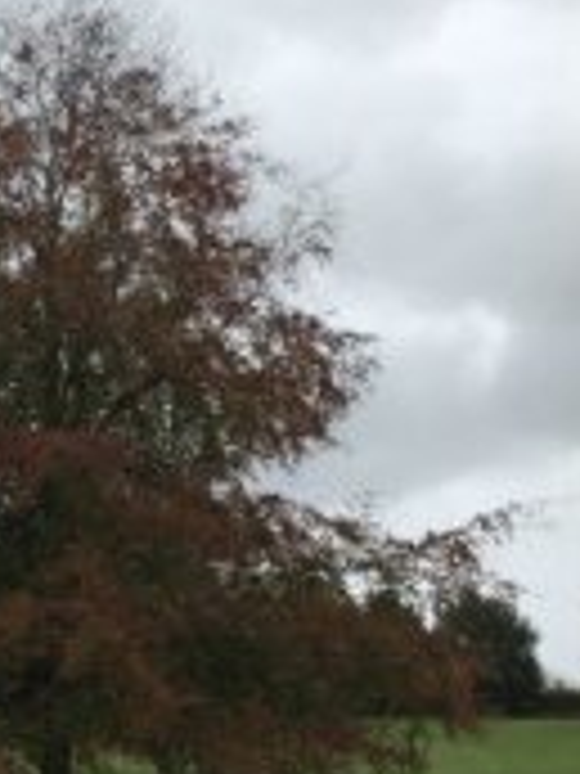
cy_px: 405
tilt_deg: +13.3
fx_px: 1452
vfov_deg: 29.8
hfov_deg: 22.0
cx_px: 36
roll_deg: -0.7
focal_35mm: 65
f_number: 1.8
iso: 20
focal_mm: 3.99
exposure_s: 1/912
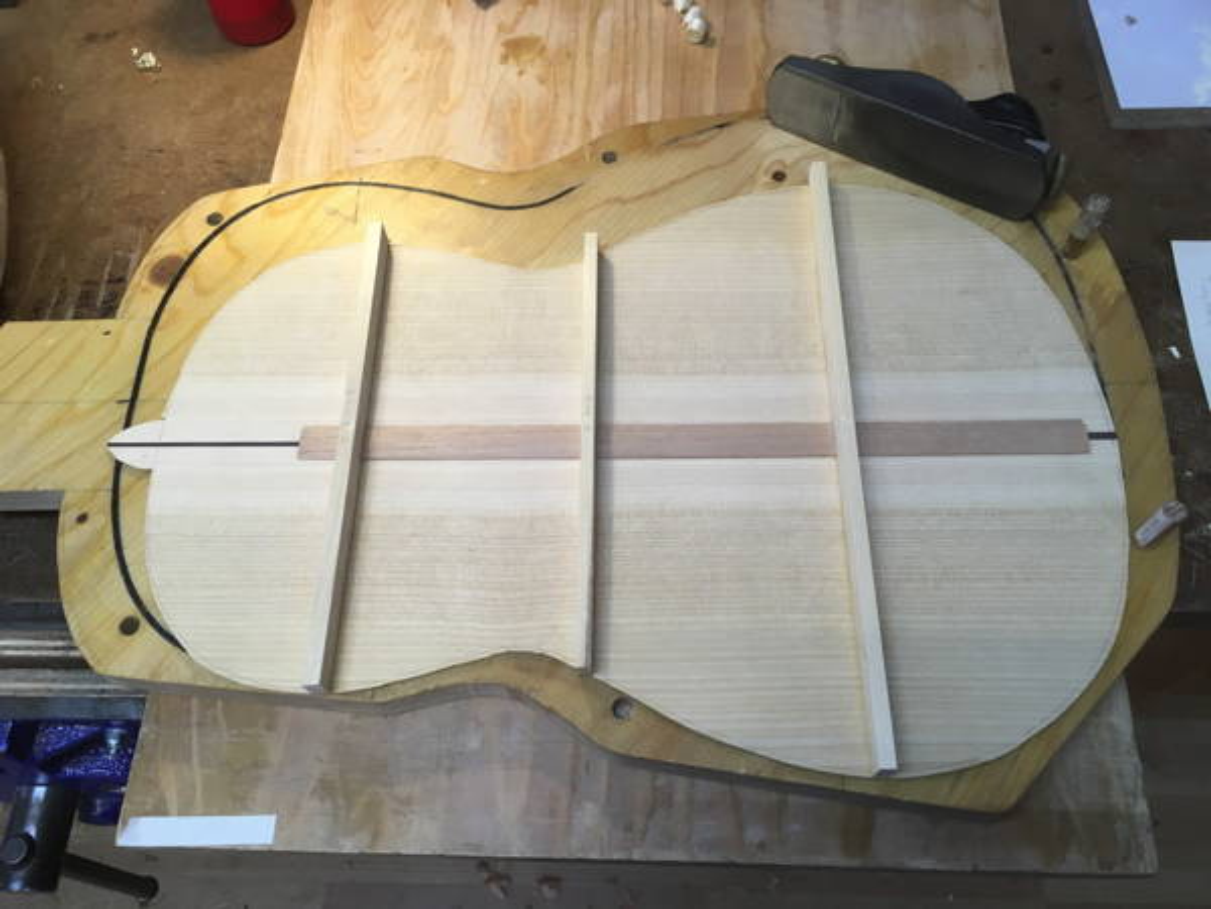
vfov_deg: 48.2
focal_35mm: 29
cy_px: 454
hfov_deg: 61.7
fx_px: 1015
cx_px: 606
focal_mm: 4.15
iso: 40
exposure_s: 1/33
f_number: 2.2
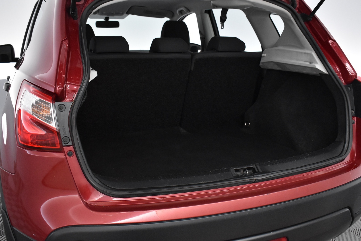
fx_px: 376
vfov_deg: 35.5
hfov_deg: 51.3
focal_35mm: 38
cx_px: 180
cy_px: 120
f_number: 5
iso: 3200
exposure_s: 1/100
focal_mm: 25
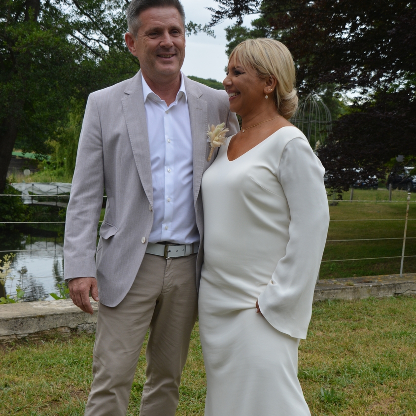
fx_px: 789
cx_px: 209
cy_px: 265
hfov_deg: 29.6
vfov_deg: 29.4
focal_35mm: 58
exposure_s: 1/125
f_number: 5.6
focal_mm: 30
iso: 400
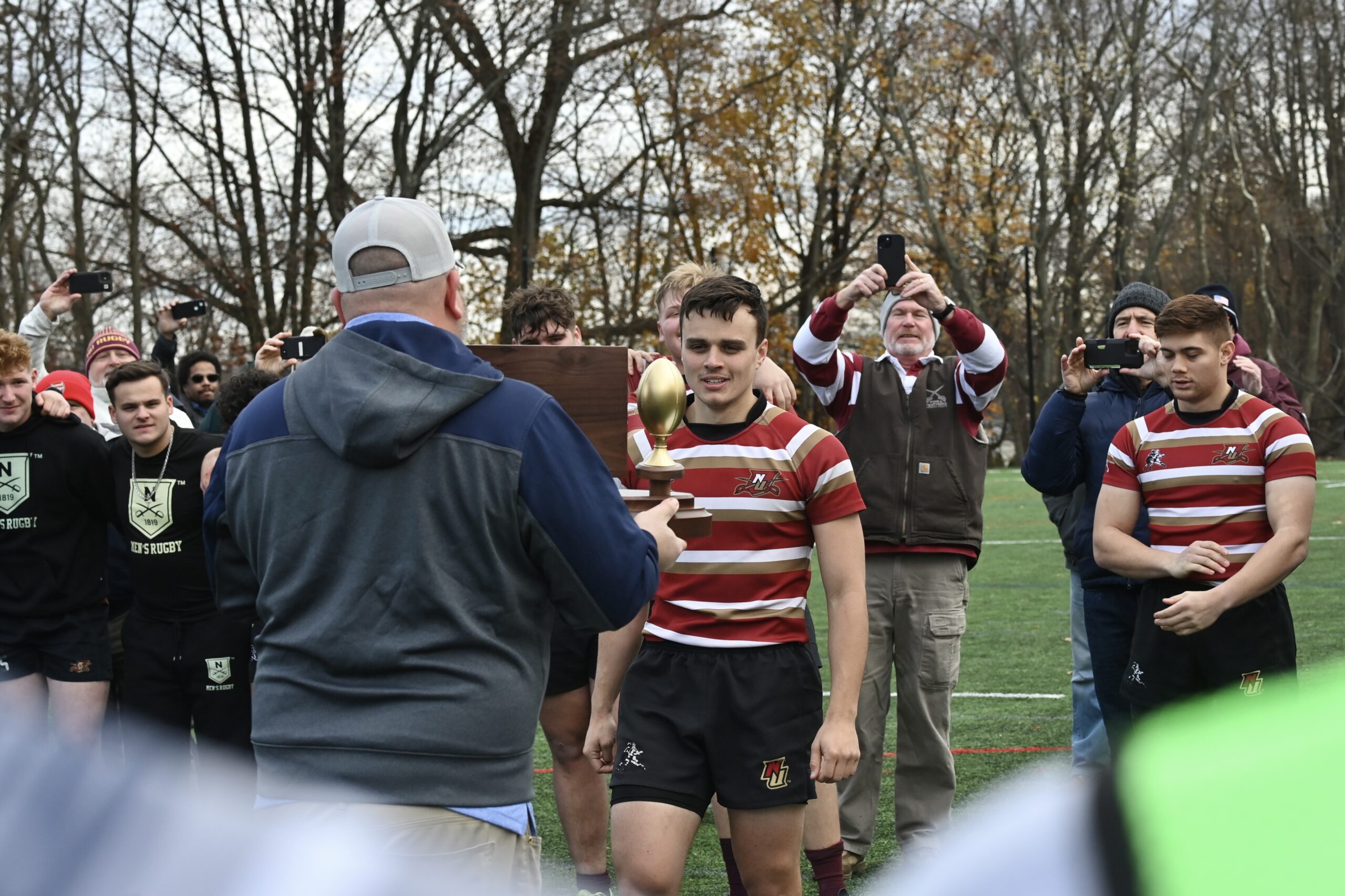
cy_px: 448
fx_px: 2988
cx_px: 672
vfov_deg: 17.1
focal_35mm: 80
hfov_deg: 25.4
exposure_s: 1/1250
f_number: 9
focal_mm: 80
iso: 2000
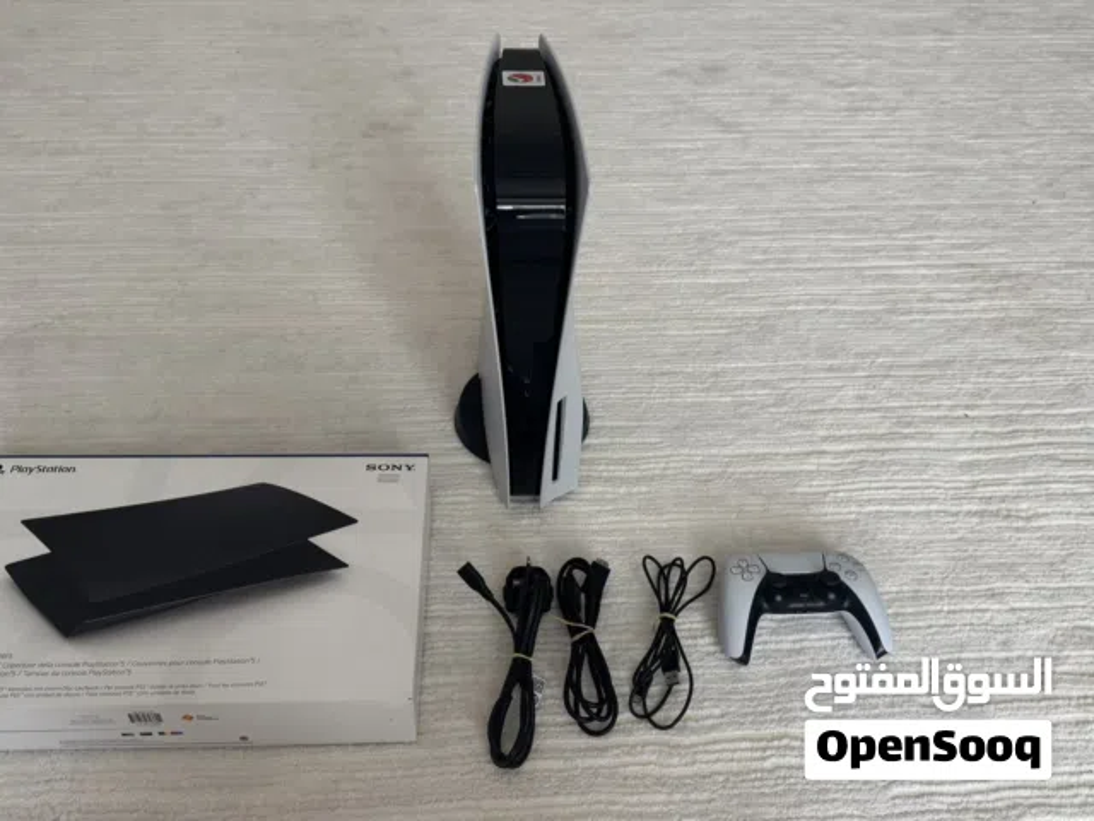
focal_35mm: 24
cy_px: 410
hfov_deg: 71.6
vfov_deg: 56.8
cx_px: 547
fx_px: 758
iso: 200
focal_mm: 6.76
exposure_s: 1/77
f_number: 1.78
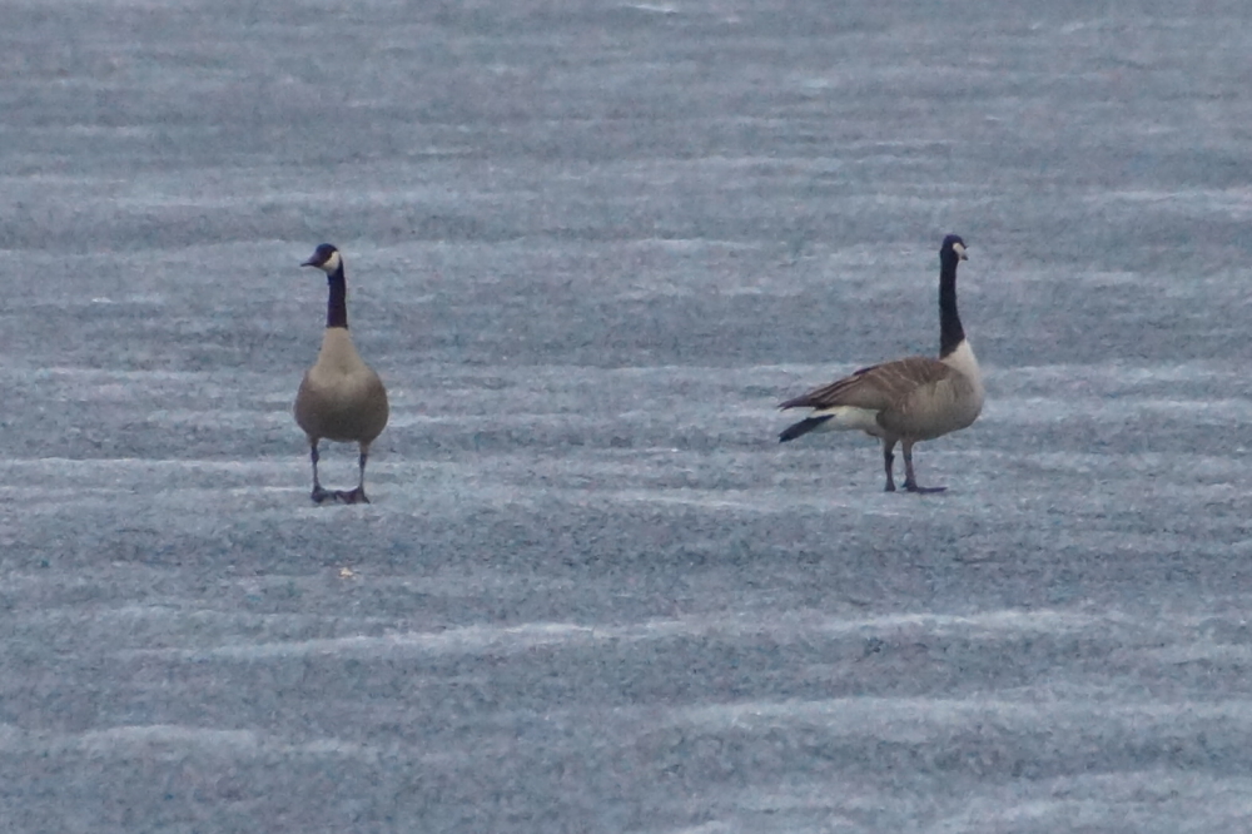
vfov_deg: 3.7
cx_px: 626
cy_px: 417
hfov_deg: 5.5
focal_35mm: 375
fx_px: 13037
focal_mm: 250
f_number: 6.3
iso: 1600
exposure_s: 1/200
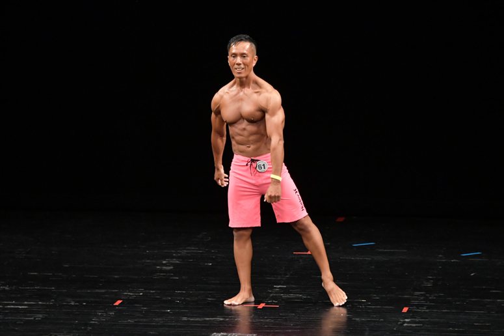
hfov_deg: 7.6
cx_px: 252
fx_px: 3778
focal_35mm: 270
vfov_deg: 5.1
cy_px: 168
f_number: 5.6
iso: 3200
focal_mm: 180
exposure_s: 1/400
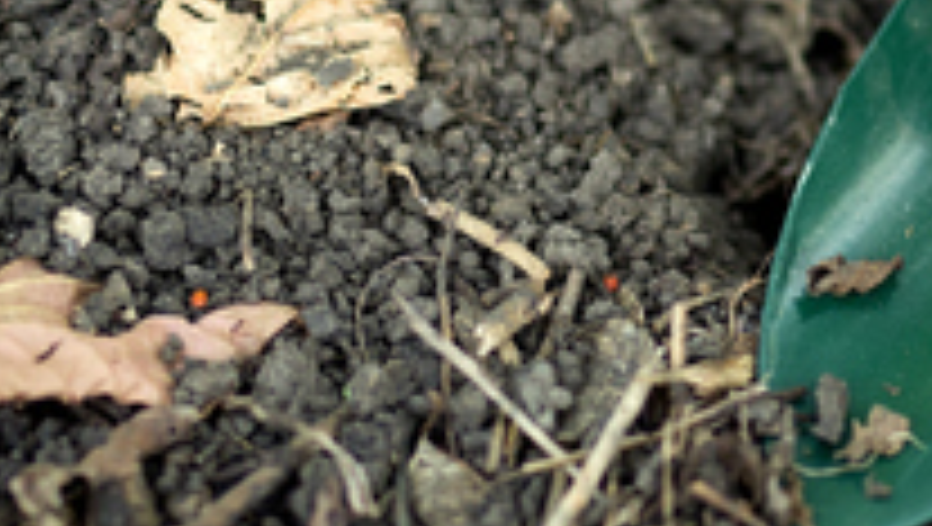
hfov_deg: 11.4
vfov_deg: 6.6
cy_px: -106
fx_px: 4528
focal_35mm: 183
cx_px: 1229
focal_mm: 50
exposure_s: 1/320
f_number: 1.8
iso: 500
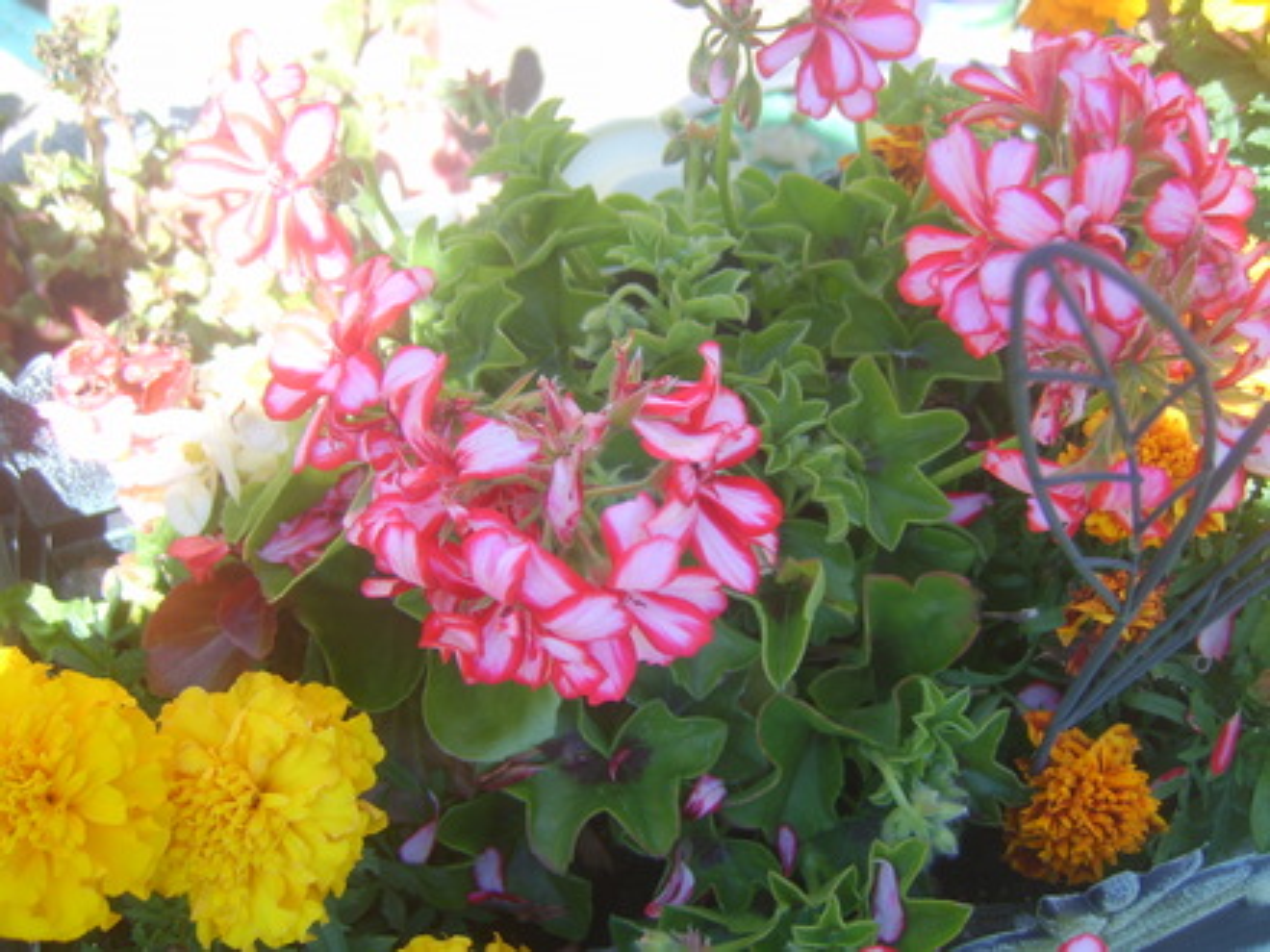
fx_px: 1137
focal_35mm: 31
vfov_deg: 45.4
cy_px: 476
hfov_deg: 58.4
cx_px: 635
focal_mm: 8.13
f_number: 2.7
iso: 50
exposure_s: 1/148
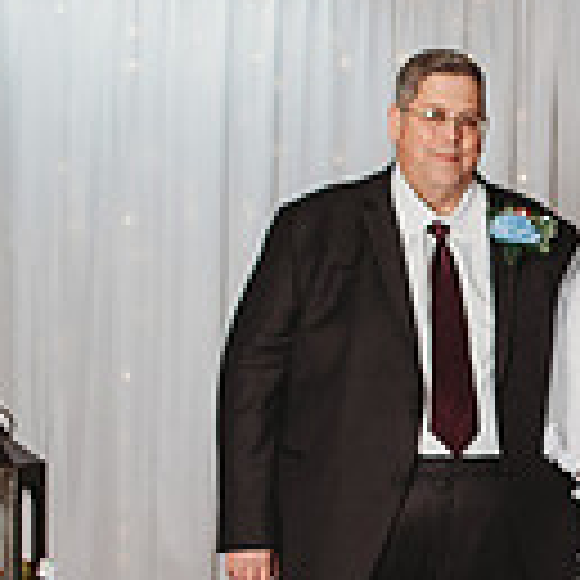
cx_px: 787
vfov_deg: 18.8
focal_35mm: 92
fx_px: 1744
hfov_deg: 17.5
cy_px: 380
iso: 100
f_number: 2.8
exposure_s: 1/160
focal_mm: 24
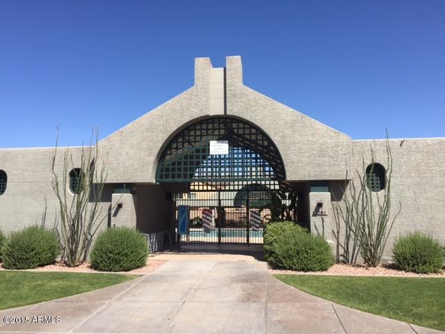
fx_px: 373
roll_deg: -0.7
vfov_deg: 48.2
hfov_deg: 61.7
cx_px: 222
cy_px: 167
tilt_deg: +7.3
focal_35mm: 29
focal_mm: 4.15
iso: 32
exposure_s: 1/2083
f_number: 2.2
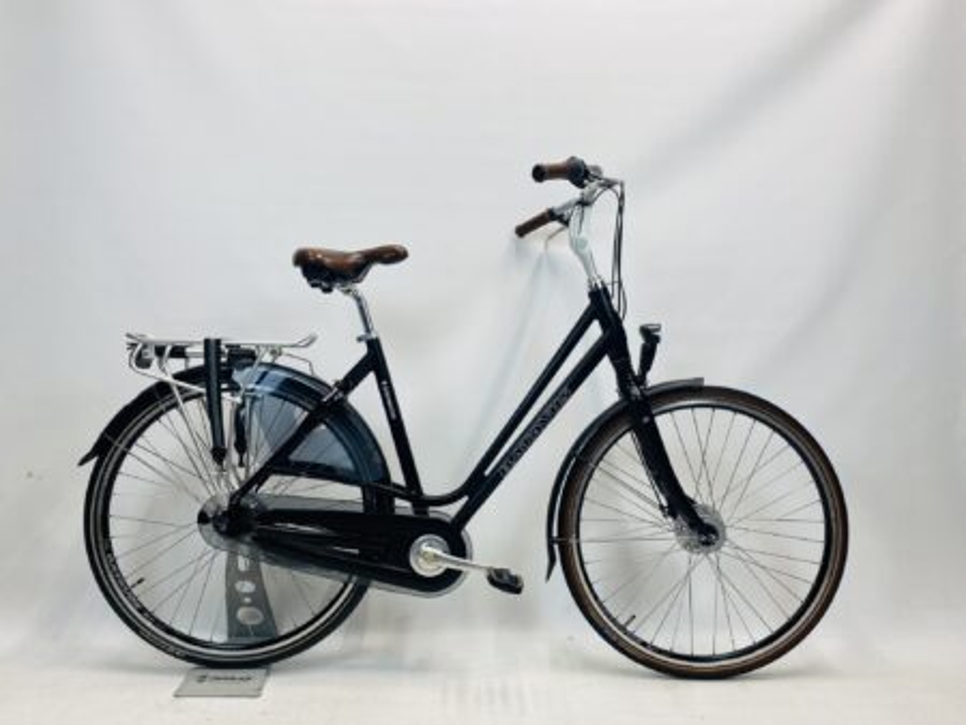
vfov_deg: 53.1
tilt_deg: -2.6
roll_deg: -1.1
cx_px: 483
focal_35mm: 26
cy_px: 362
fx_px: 726
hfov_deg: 67.3
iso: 40
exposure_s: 1/100
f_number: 1.8
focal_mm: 4.25
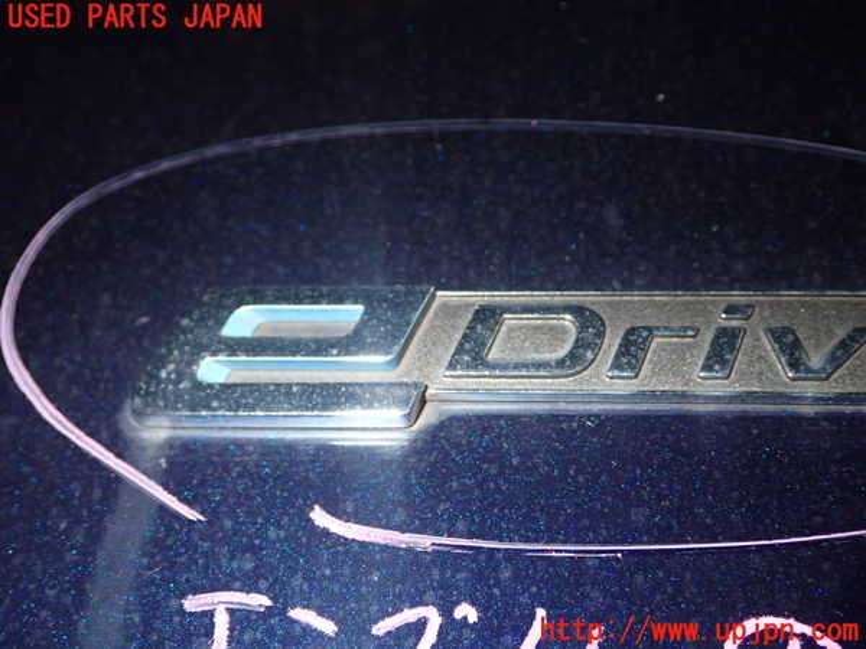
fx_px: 1101
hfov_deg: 42.9
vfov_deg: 32.9
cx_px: 433
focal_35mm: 44
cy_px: 324
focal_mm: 7.84
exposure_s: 1/40
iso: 400
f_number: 9
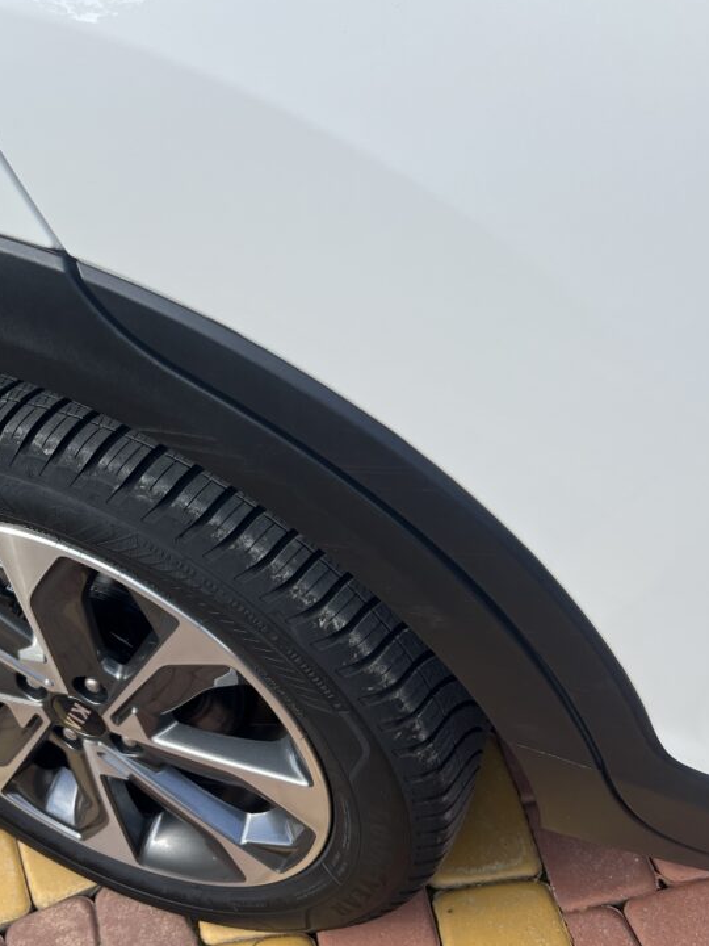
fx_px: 1010
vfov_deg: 50.1
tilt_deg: -39.2
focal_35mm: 37
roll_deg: +15.8
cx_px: 139
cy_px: 486
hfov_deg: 37.3
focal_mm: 5.7
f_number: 1.5
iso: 50
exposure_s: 1/1751
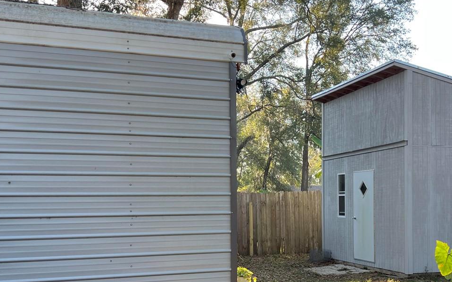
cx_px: 242
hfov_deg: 43.5
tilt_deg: -1.3
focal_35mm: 46
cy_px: 202
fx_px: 567
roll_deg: +1.0
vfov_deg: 27.7
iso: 50
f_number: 1.5
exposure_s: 1/402
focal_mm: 5.7
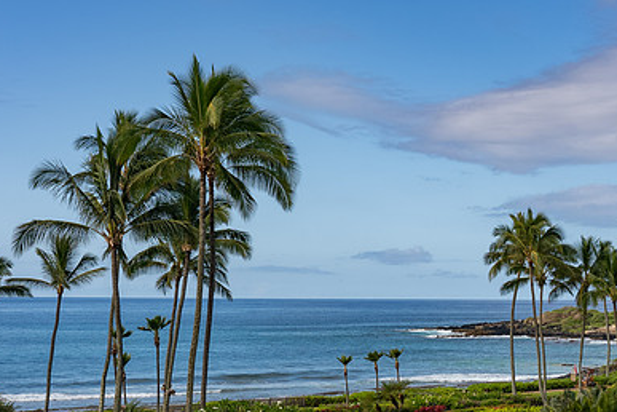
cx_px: 300
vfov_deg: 16.8
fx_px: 1388
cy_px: 282
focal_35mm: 81
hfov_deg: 25.1
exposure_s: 1/1600
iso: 160
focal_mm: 54
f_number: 4
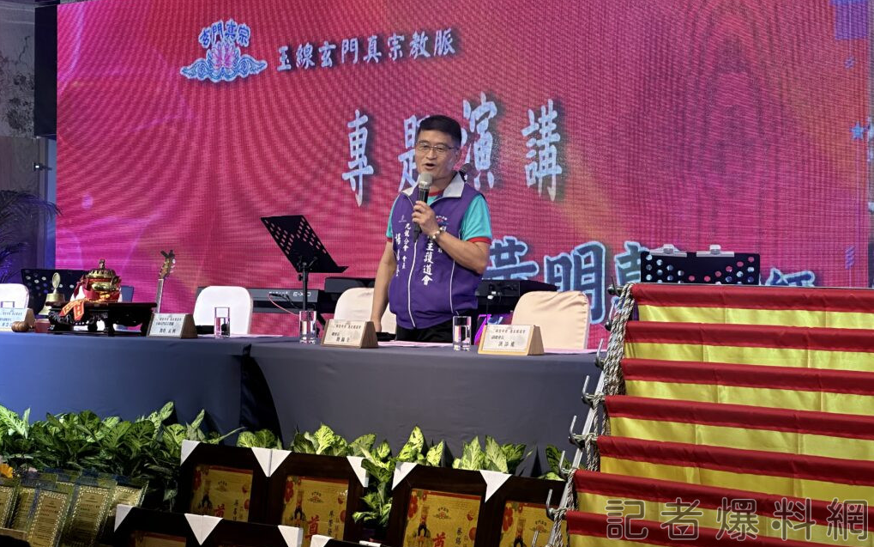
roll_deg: -0.5
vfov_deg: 15.9
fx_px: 1953
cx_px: 437
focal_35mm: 82
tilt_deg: +2.1
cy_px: 228
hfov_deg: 25.2
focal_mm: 9
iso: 125
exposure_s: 1/60
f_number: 2.8
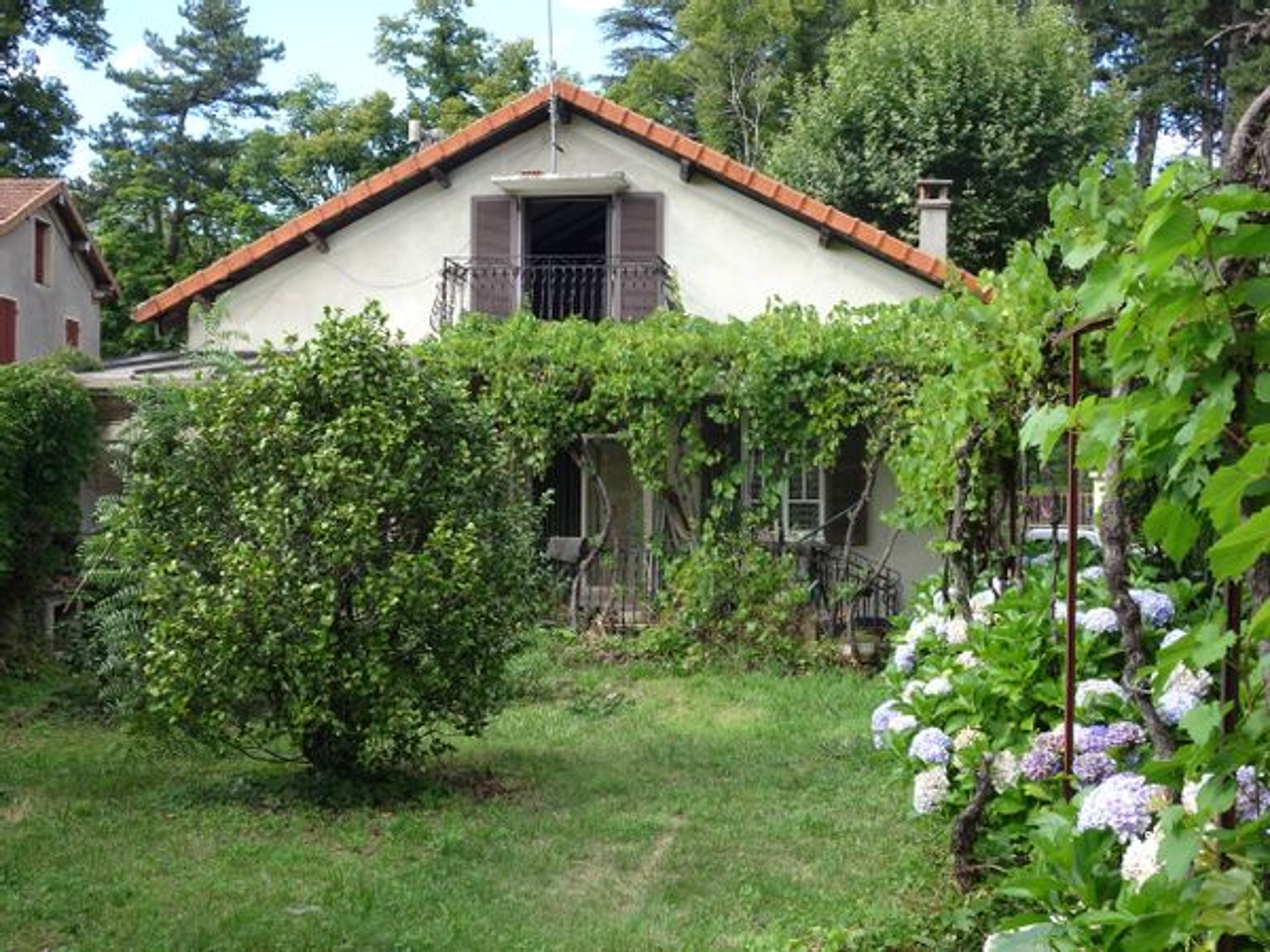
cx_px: 635
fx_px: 1468
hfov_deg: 46.8
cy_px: 476
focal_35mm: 40
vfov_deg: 36.0
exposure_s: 1/100
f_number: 4
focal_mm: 6.8
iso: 80
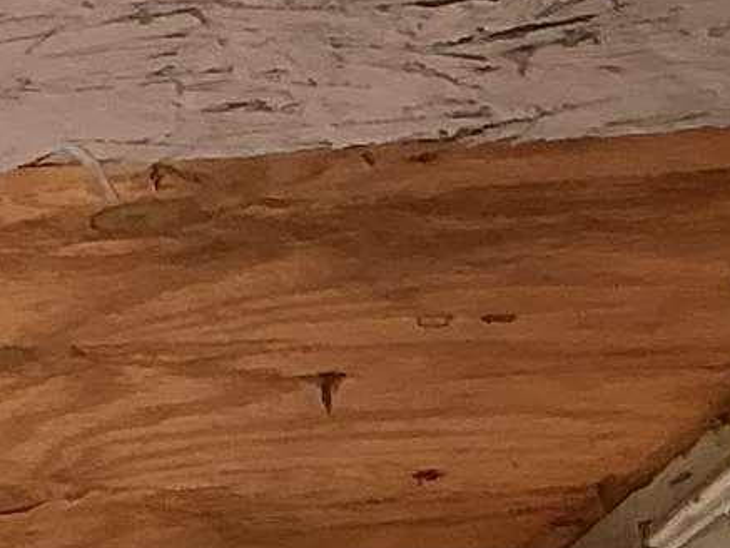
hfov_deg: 8.1
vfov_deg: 6.6
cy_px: 1661
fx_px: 4303
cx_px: -1552
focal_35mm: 204
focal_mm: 3
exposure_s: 1/295
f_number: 1.8
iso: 25
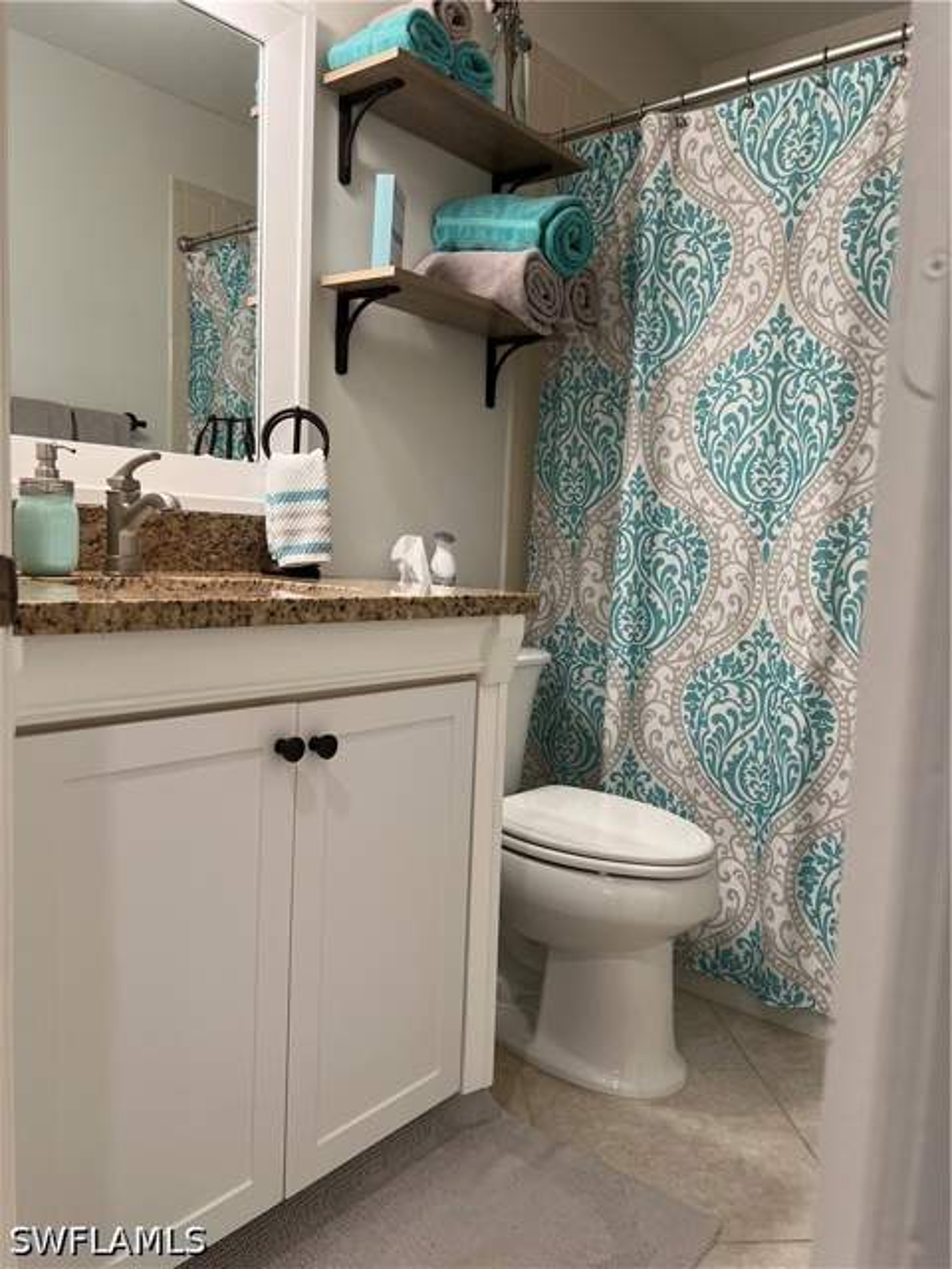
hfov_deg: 53.1
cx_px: 476
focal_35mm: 26
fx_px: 953
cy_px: 634
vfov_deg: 67.3
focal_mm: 5.7
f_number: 1.5
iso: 80
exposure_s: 1/120
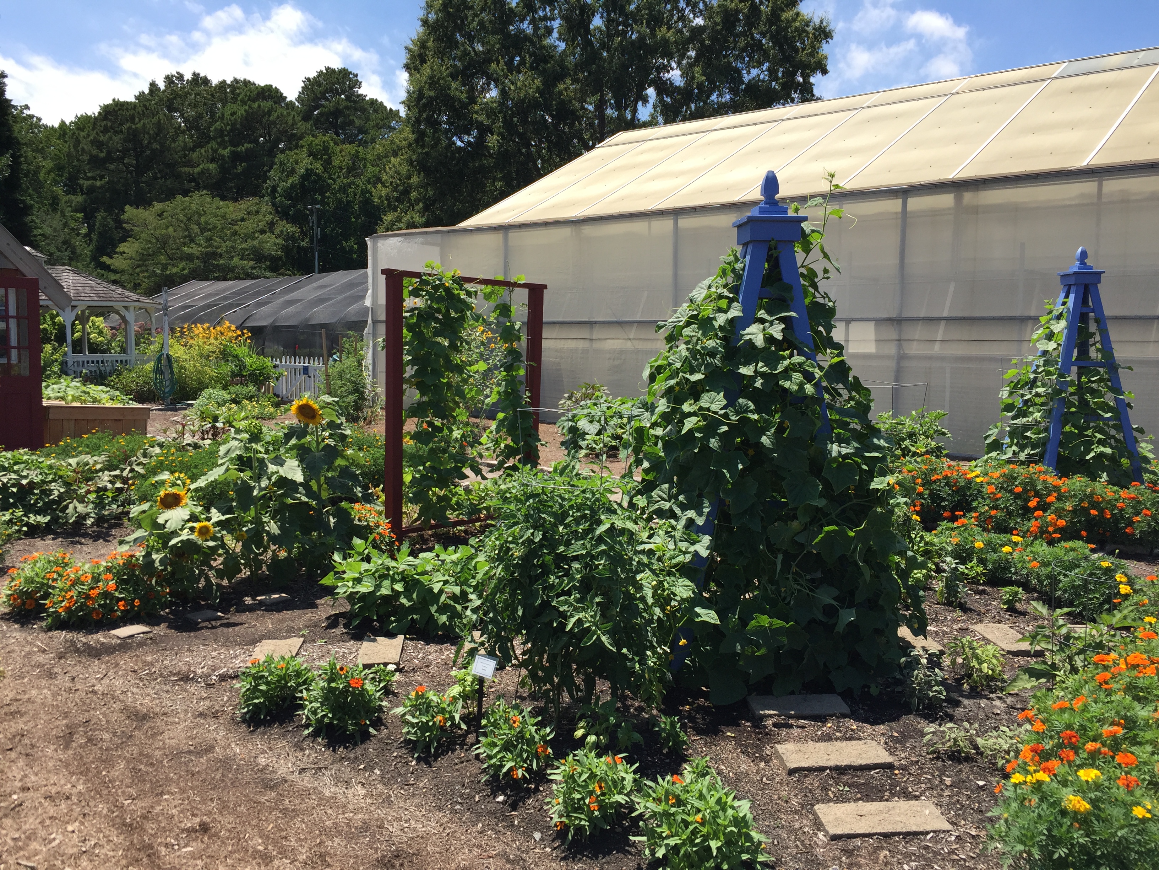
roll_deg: -2.1
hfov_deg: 61.7
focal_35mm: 29
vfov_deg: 48.2
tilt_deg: -5.3
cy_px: 435
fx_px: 971
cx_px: 580
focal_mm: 4.15
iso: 32
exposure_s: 1/1464
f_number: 2.2
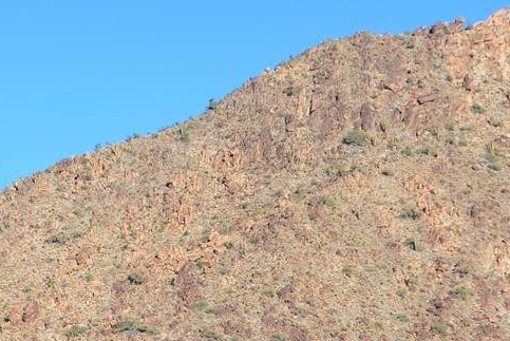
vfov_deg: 7.4
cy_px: 348
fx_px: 2625
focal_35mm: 185
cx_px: 77
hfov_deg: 11.0
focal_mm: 55
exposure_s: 1/320
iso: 200
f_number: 10
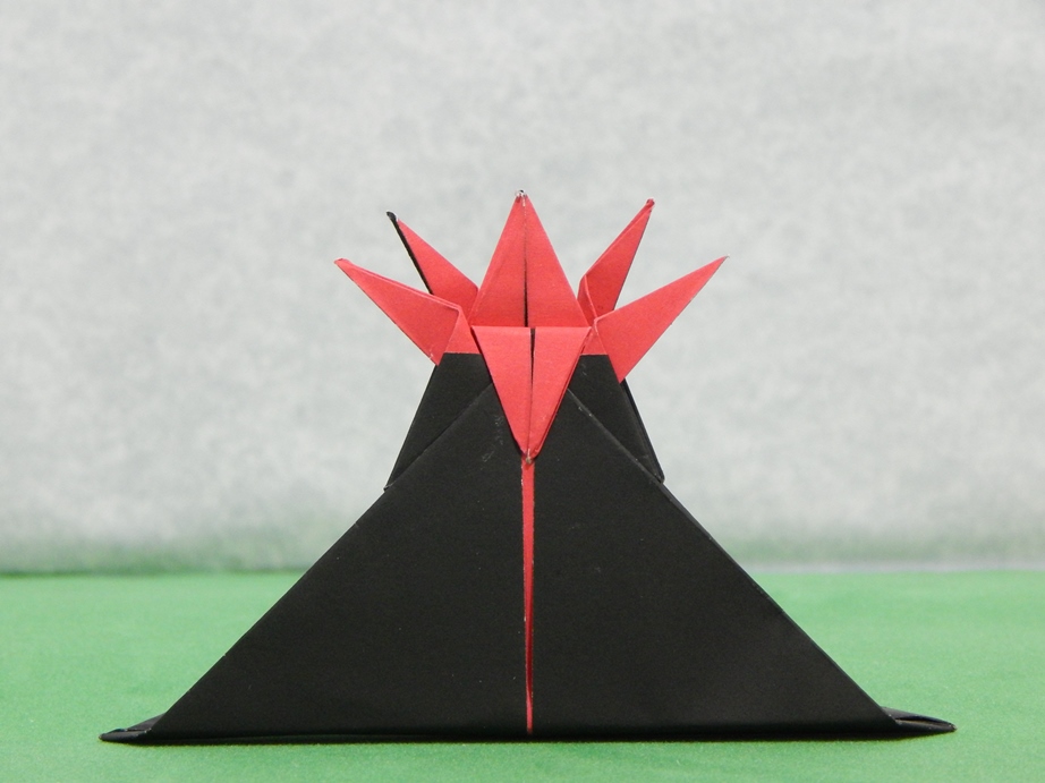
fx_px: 3984
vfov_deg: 11.2
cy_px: 392
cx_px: 522
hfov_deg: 14.9
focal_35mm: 132
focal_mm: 23.4
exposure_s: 1/5
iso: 800
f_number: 4.8
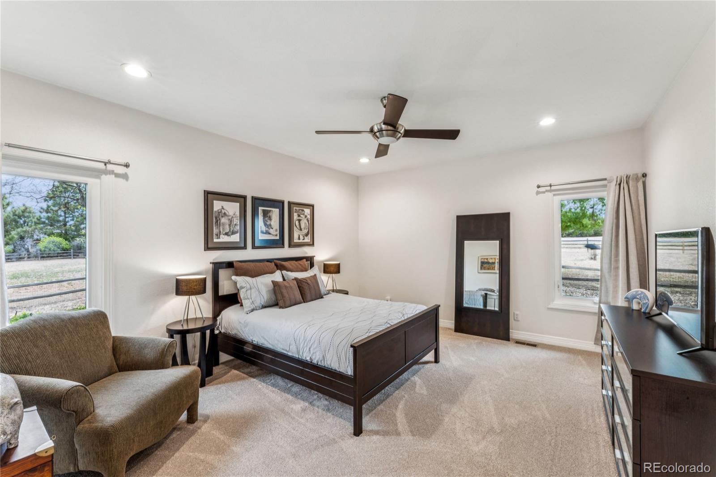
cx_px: 358
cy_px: 238
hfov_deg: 104.3
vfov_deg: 81.2
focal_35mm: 14
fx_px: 278
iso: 125
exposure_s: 1
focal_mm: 14
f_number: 22
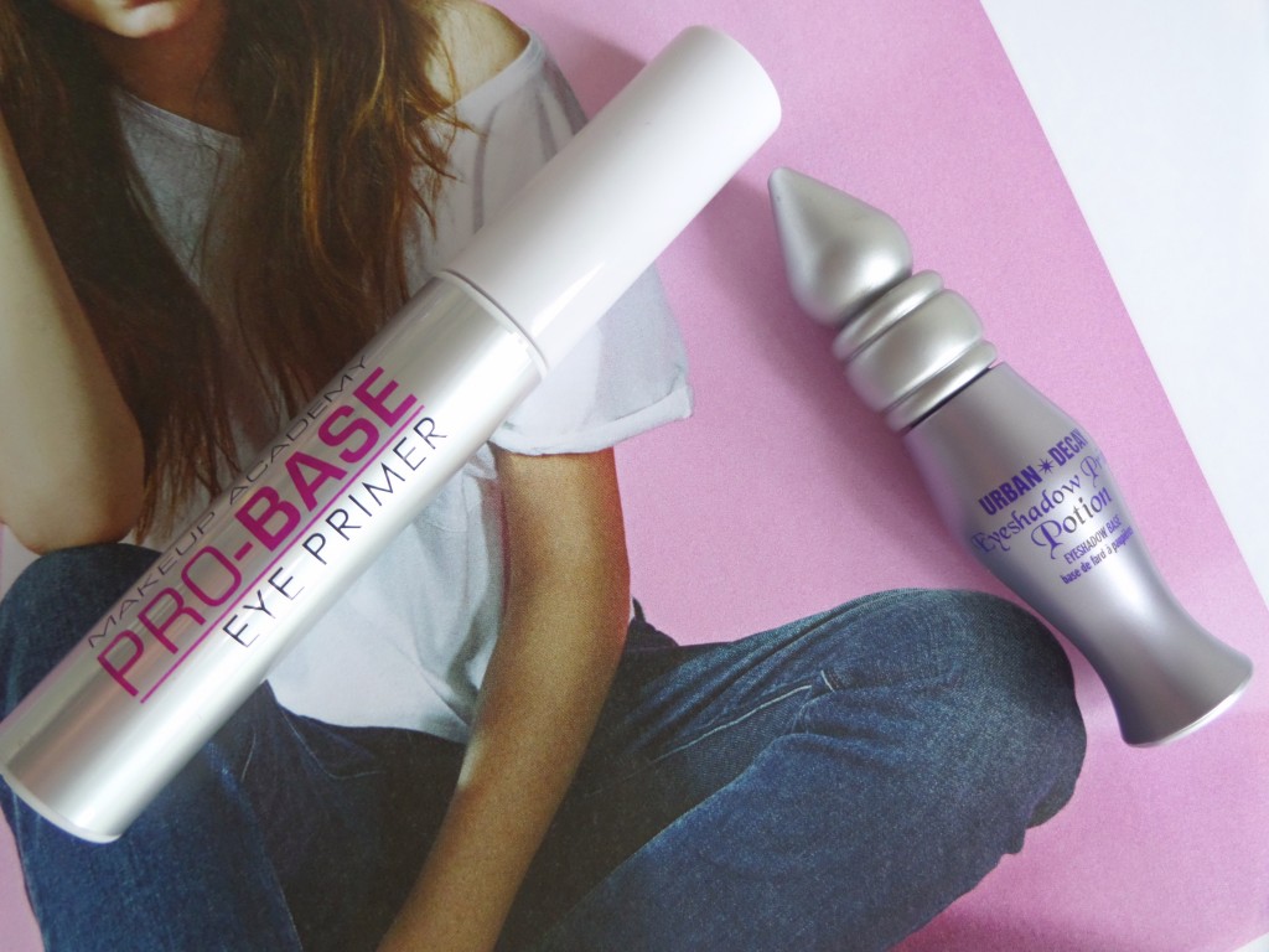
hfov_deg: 56.8
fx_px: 1173
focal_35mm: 32
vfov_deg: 44.2
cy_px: 476
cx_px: 634
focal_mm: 5.3
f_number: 3.4
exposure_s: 1/45
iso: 320
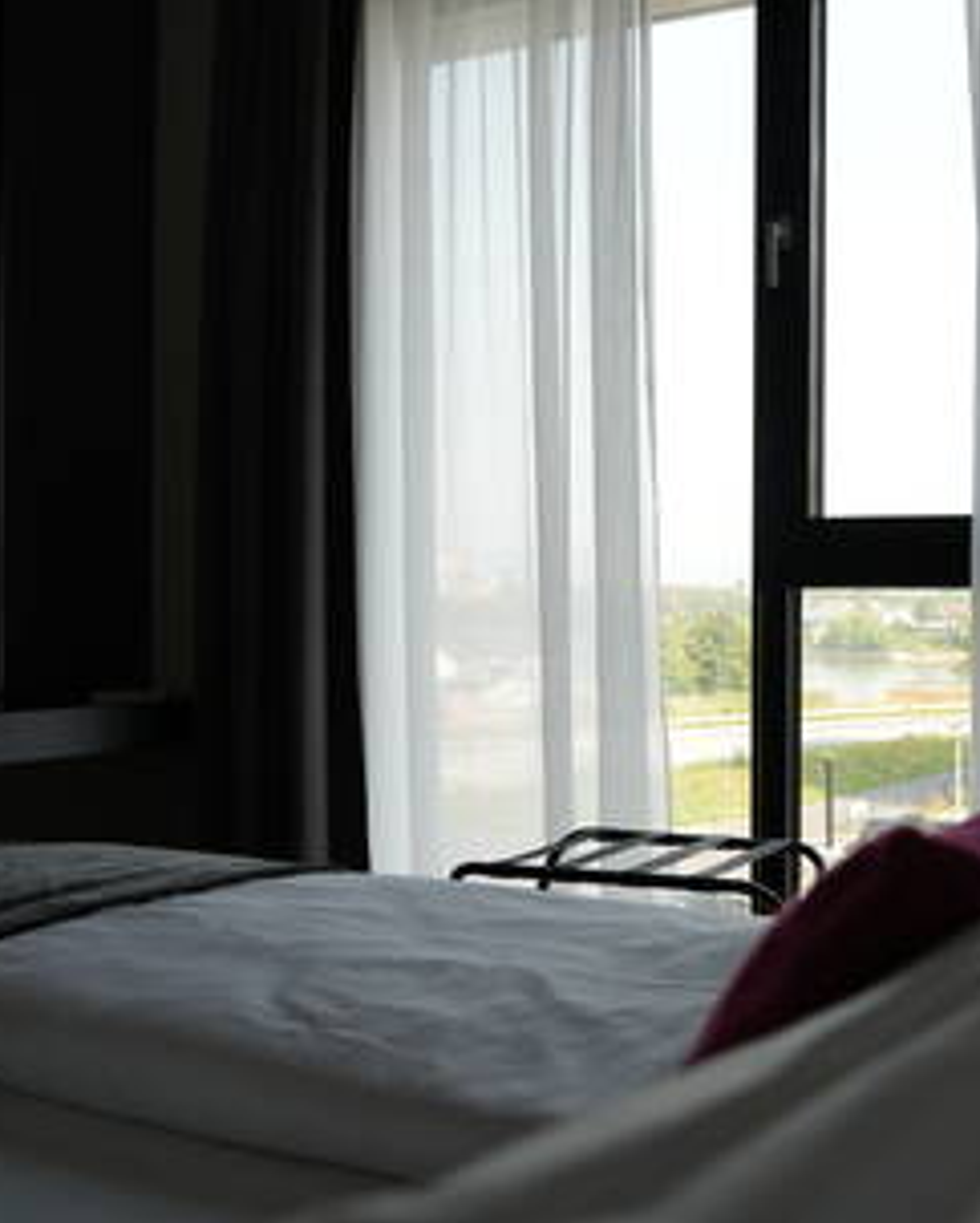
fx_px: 1449
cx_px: 773
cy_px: 618
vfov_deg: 45.8
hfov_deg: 36.2
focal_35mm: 40
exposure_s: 1/100
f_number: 5
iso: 100
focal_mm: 28
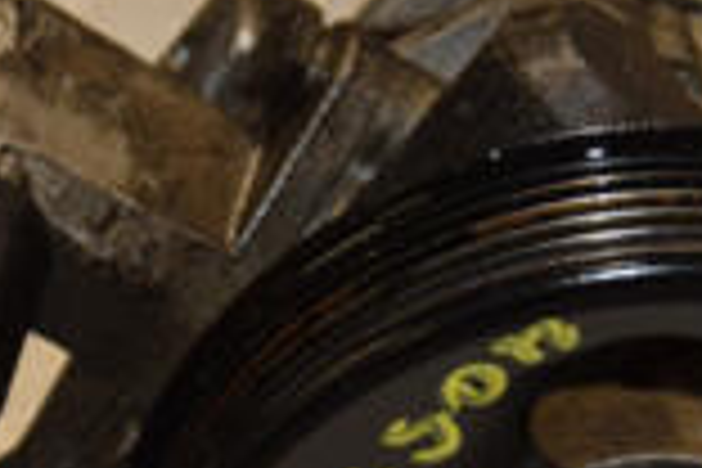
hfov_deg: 5.8
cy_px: 576
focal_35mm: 358
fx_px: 6980
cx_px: 423
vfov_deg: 3.8
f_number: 5.3
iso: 800
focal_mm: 62
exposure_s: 1/200
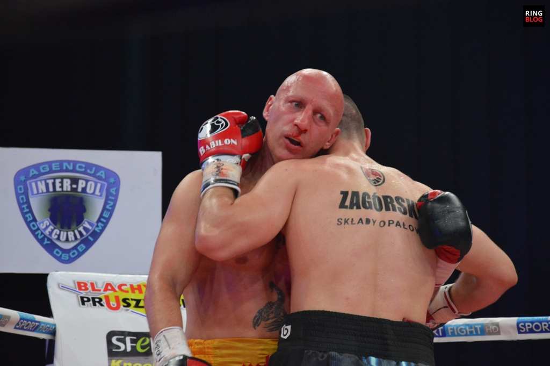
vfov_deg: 8.7
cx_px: 275
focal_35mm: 158
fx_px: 2404
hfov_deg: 13.1
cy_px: 183
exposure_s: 1/250
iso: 3200
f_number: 5.6
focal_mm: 105
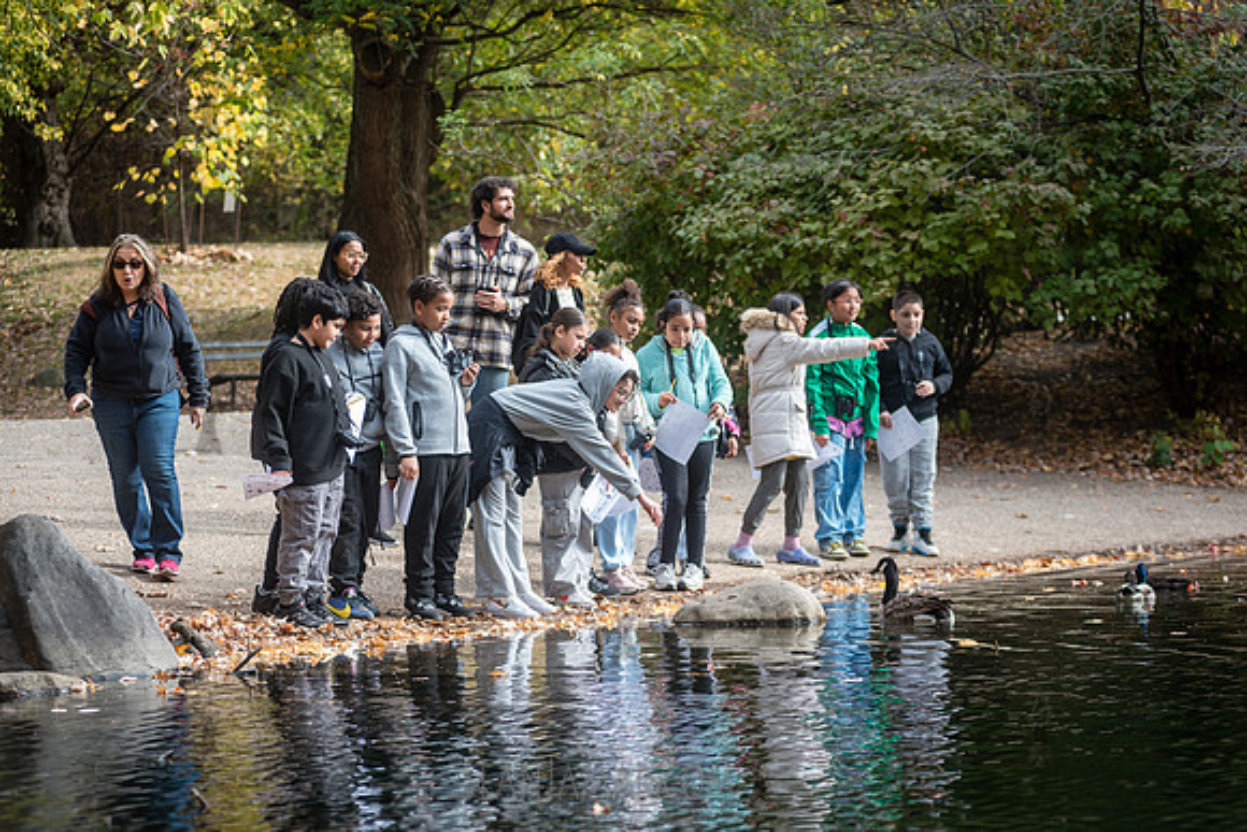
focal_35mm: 112
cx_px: 624
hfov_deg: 18.2
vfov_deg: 12.2
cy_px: 416
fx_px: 3895
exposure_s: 1/500
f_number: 4
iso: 160
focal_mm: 112
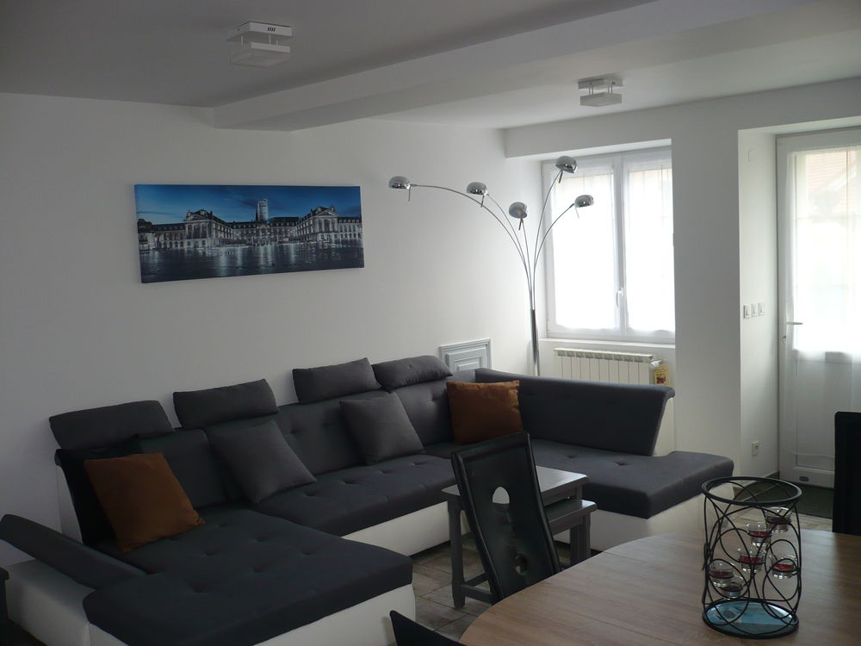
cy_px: 323
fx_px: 871
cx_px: 430
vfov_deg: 40.7
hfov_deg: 52.6
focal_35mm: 35
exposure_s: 1/40
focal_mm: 5.8
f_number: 2.8
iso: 100
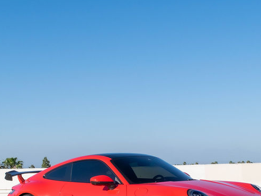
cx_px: 137
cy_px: 166
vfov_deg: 19.6
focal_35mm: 74
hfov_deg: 26.3
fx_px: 558
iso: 400
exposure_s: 1/1600
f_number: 7.1
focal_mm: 23
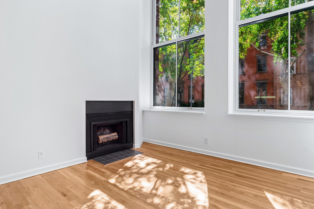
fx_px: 166
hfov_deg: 86.9
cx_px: 157
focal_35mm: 19
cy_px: 104
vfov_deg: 64.5
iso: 250
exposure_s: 1/6
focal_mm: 19
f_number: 11
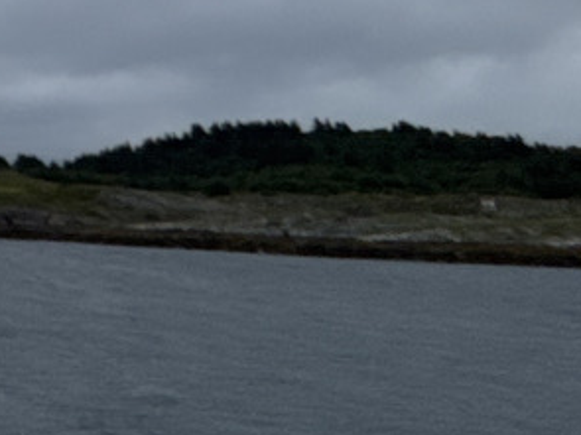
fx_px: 1594
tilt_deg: +21.4
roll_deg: -1.7
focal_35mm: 95
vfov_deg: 13.3
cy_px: -439
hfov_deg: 10.9
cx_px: -1239
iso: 50
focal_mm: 2.22
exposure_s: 1/1709
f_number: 2.2
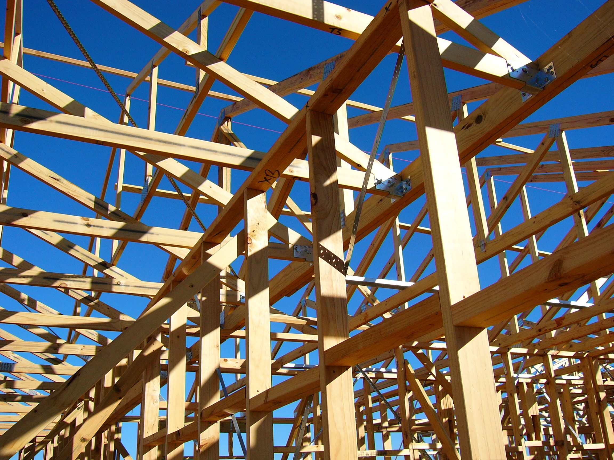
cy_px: 230
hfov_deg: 52.6
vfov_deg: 40.7
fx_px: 621
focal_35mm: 35
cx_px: 307
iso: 50
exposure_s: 1/160
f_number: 8
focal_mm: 5.8
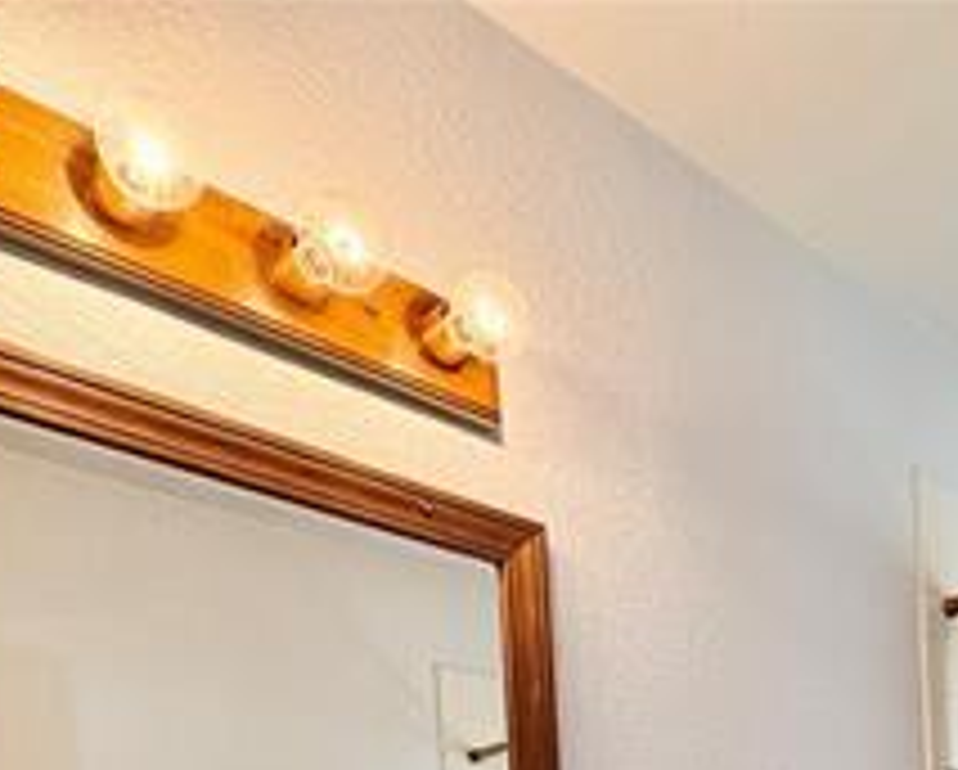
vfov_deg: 28.0
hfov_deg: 41.1
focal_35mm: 41
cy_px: 1074
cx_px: 868
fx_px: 1164
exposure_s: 1/120
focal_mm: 2.22
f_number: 2.2
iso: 160
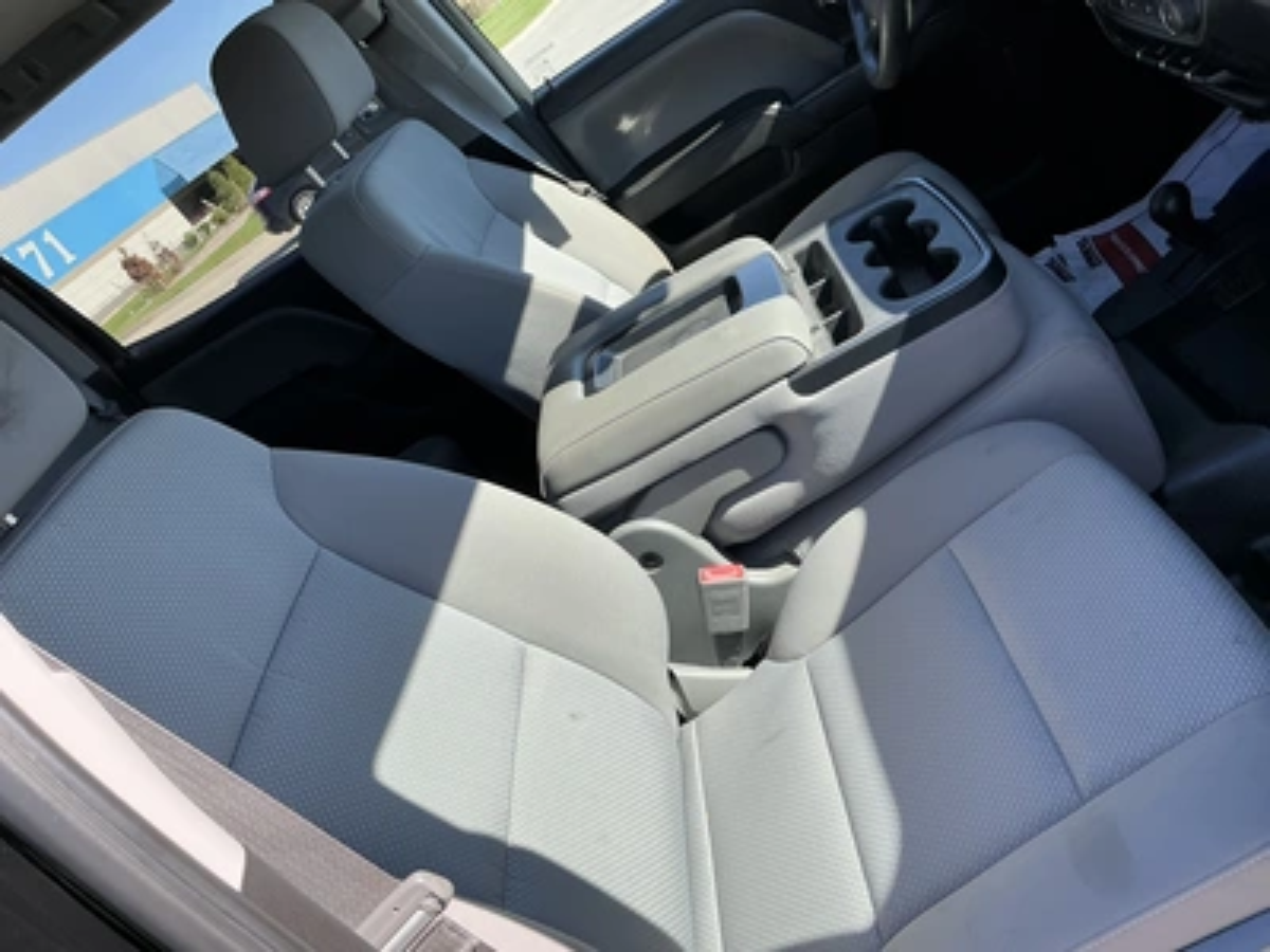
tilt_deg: -23.5
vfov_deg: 49.7
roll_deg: +39.4
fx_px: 1027
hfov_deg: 63.4
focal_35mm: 28
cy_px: 476
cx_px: 635
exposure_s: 1/314
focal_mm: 3
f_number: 1.8
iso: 25
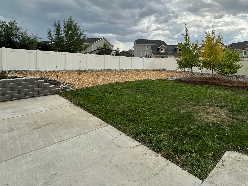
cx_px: 174
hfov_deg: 77.8
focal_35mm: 20
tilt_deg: +1.4
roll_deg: +1.3
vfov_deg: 63.8
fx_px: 143
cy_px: 58
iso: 50
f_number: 2.2
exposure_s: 1/2882
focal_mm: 2.22
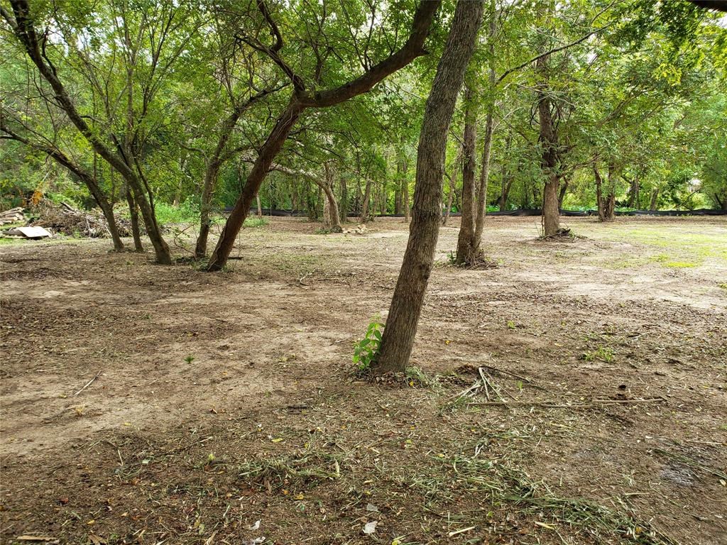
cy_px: 272
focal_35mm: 26
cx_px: 364
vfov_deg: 53.1
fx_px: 546
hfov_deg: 67.3
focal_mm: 4.3
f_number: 2.4
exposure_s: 1/60
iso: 80
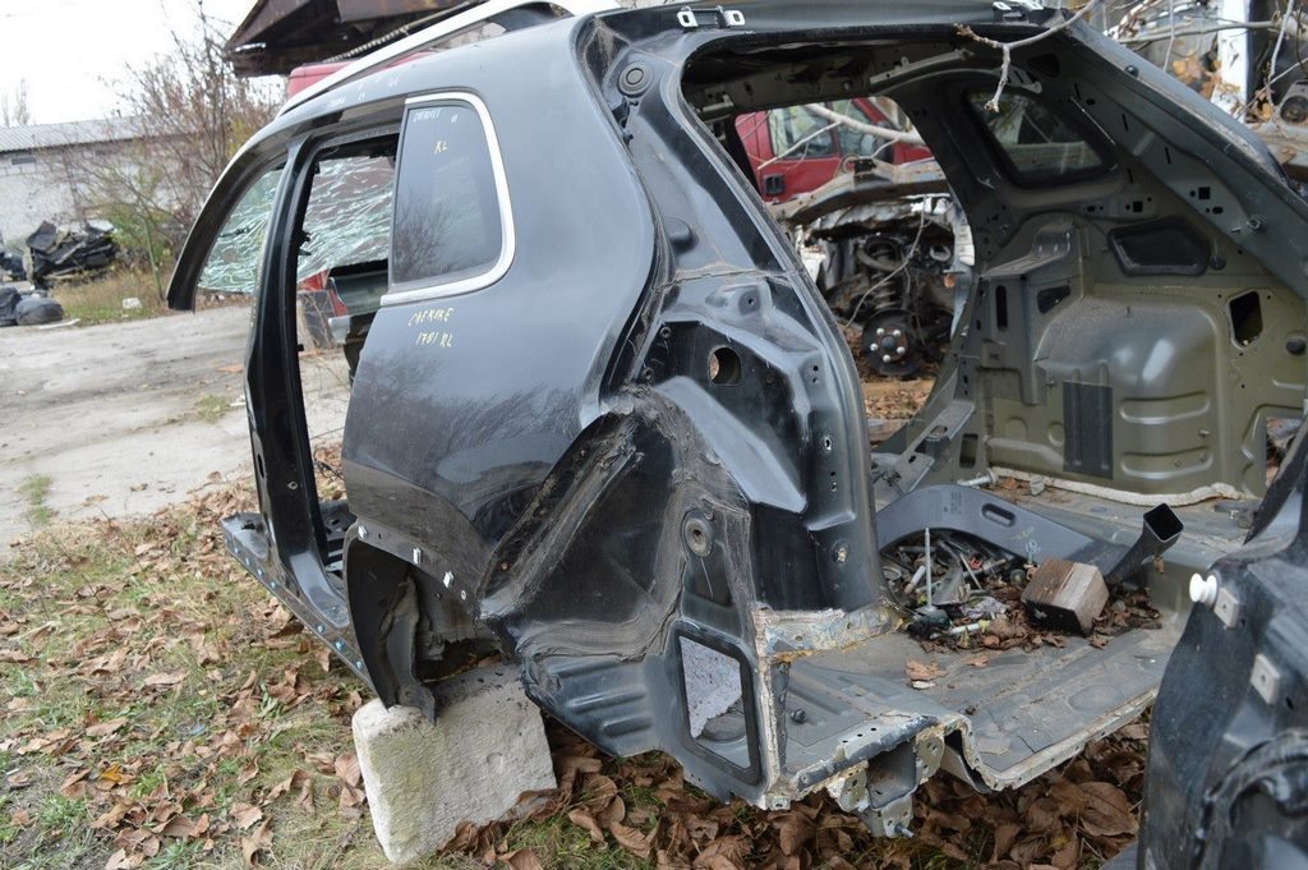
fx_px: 1089
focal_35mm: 30
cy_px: 435
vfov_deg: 43.5
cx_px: 654
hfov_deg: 62.0
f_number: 5.6
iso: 280
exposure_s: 1/125
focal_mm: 20
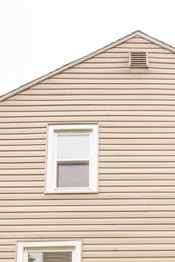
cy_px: 297
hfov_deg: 36.7
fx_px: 255
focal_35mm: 35
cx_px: 137
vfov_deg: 41.6
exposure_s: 1/3200
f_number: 2.8
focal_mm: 14
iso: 1000
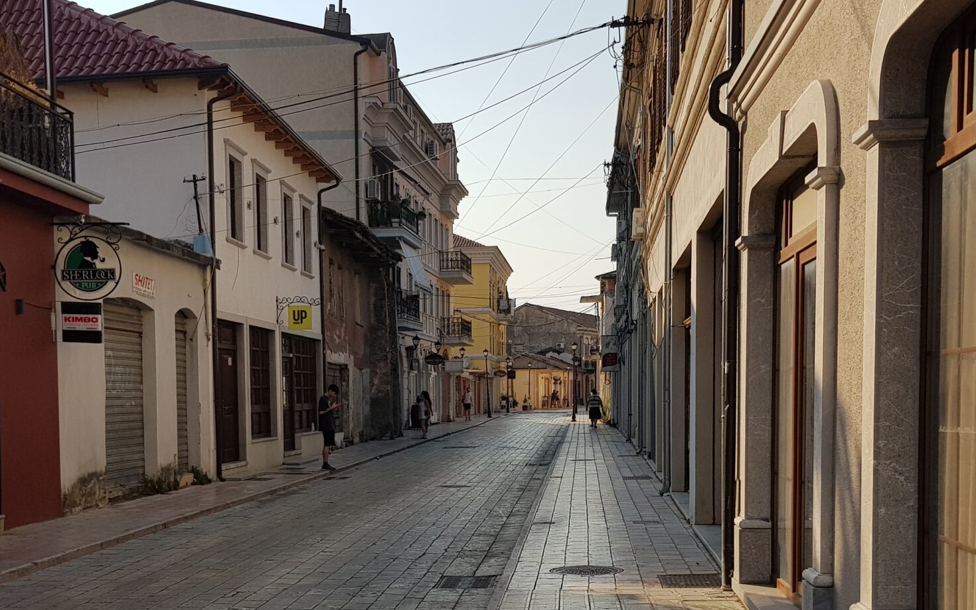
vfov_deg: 26.4
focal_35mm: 48
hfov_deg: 41.8
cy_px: 489
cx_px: 440
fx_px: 1277
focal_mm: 4.3
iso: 40
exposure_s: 1/2832
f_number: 1.7
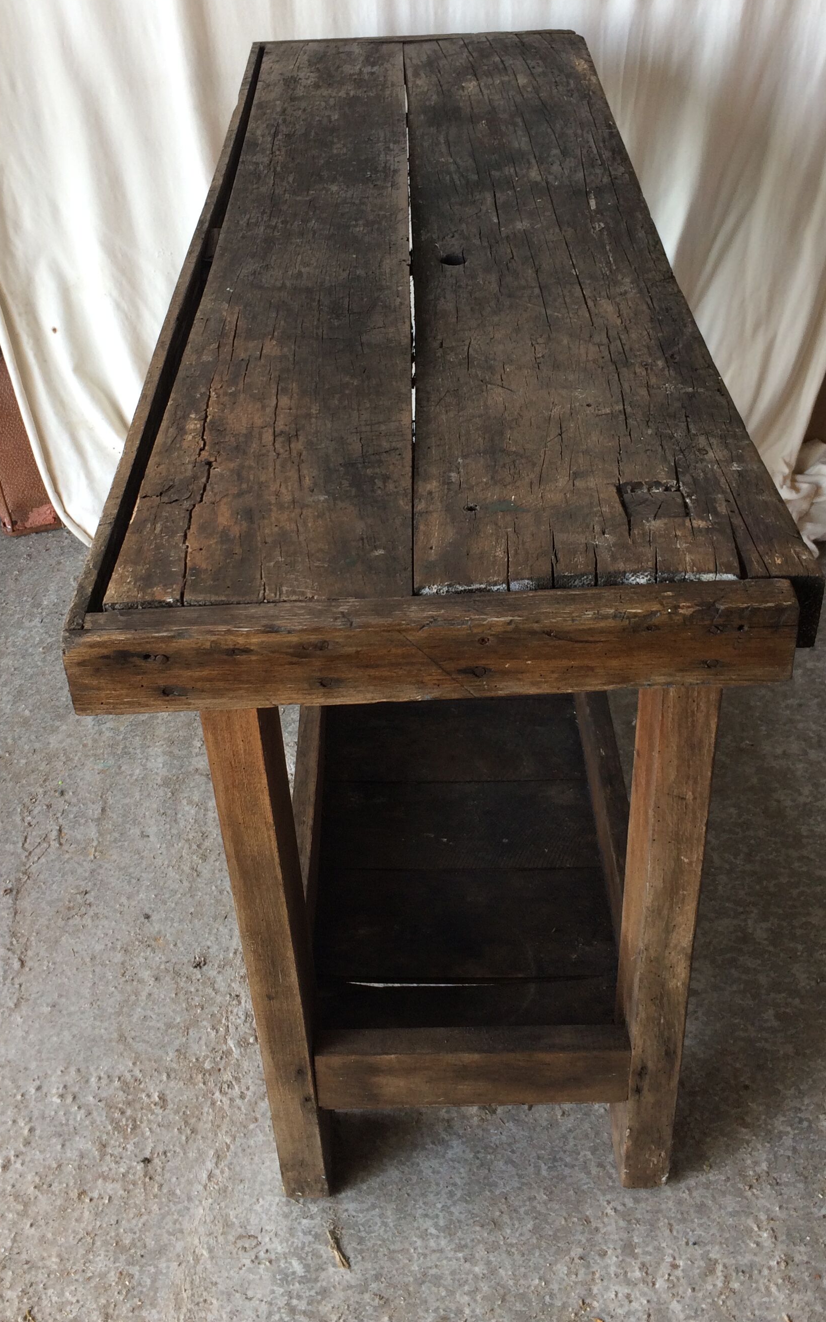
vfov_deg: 51.1
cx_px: 406
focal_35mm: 38
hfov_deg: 33.6
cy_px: 514
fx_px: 1369
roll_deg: +1.3
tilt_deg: -35.0
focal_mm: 4.15
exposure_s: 1/50
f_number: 2.2
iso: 40
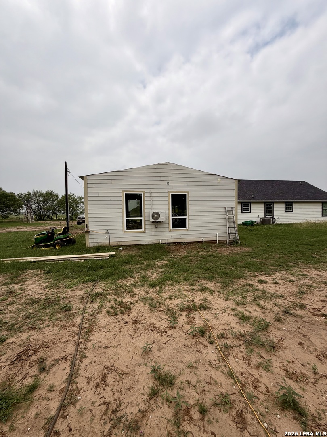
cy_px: 218
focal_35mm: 14
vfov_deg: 102.1
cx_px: 164
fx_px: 176
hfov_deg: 85.7
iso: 20
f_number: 2.2
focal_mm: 2.22
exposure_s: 1/1656
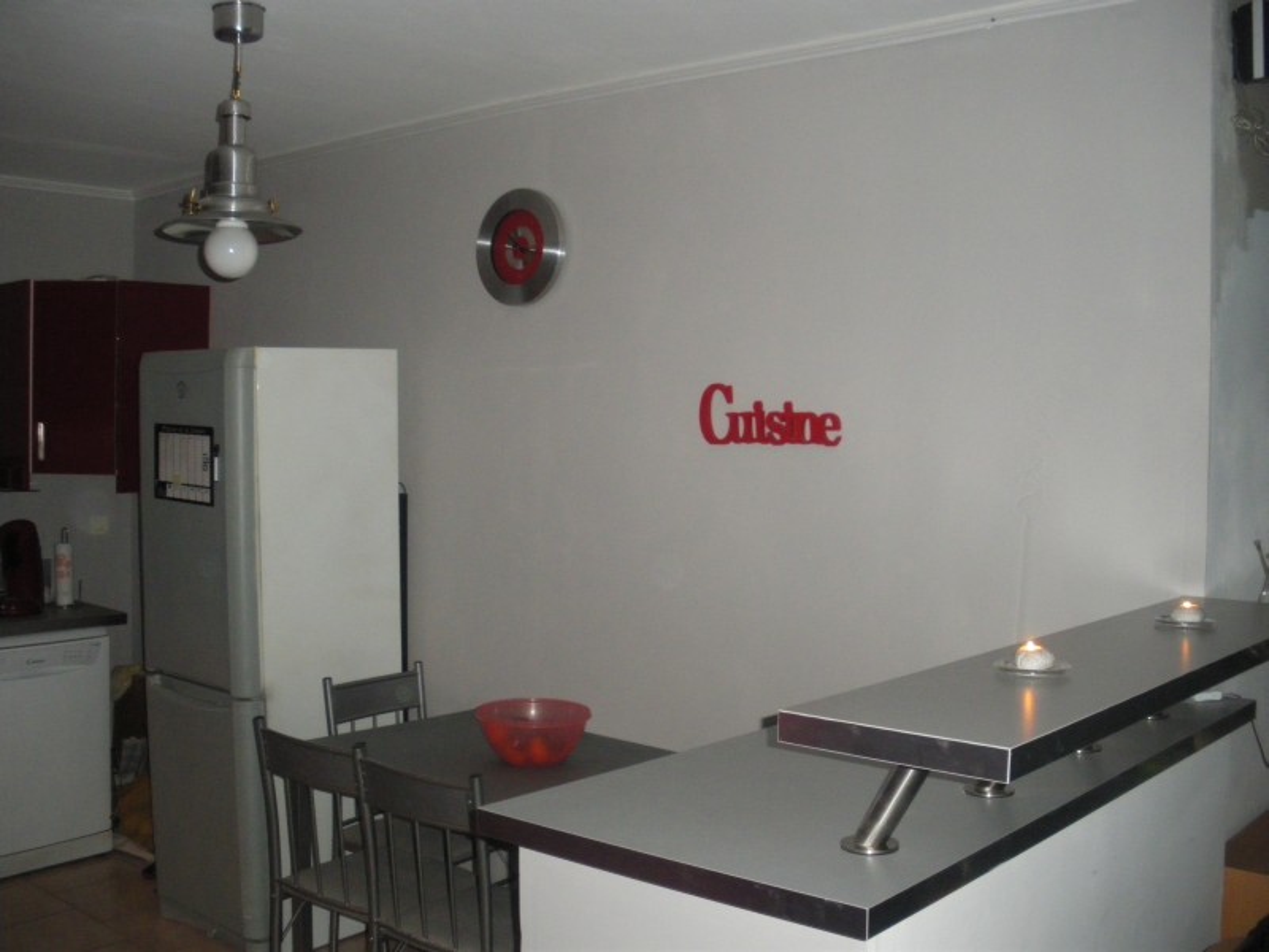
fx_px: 1320
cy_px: 476
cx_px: 634
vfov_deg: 39.7
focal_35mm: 36
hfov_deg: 51.4
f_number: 3.5
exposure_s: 1/50
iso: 400
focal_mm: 6.3
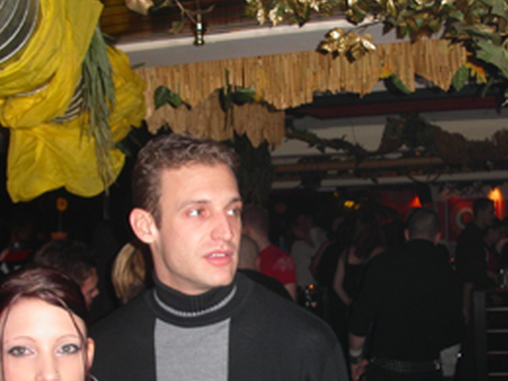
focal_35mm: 59
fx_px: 866
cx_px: 308
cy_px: 287
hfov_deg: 32.6
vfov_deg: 24.5
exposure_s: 1/30
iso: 119
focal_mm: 7.8
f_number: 2.8
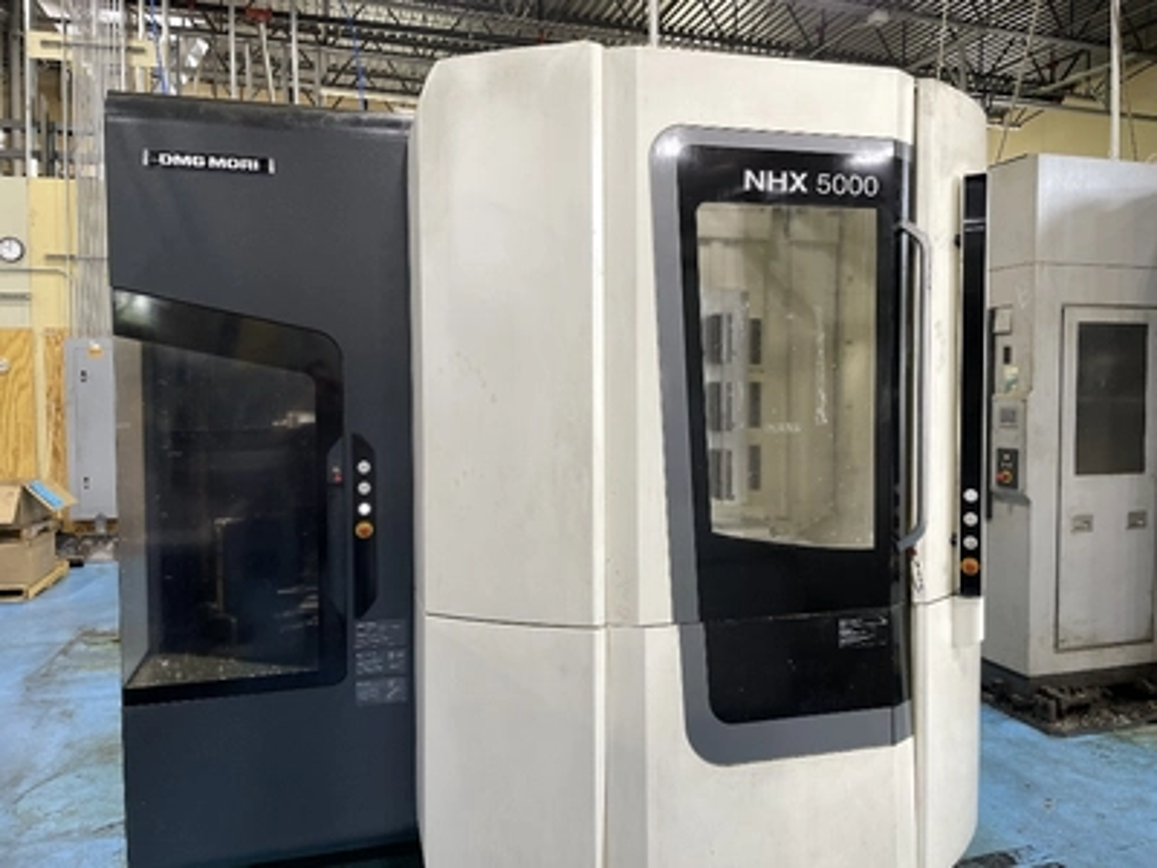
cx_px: 578
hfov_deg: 67.3
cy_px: 434
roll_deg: +0.5
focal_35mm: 26
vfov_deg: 53.1
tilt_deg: -2.1
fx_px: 869
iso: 80
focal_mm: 4.2
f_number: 1.6
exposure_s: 1/60
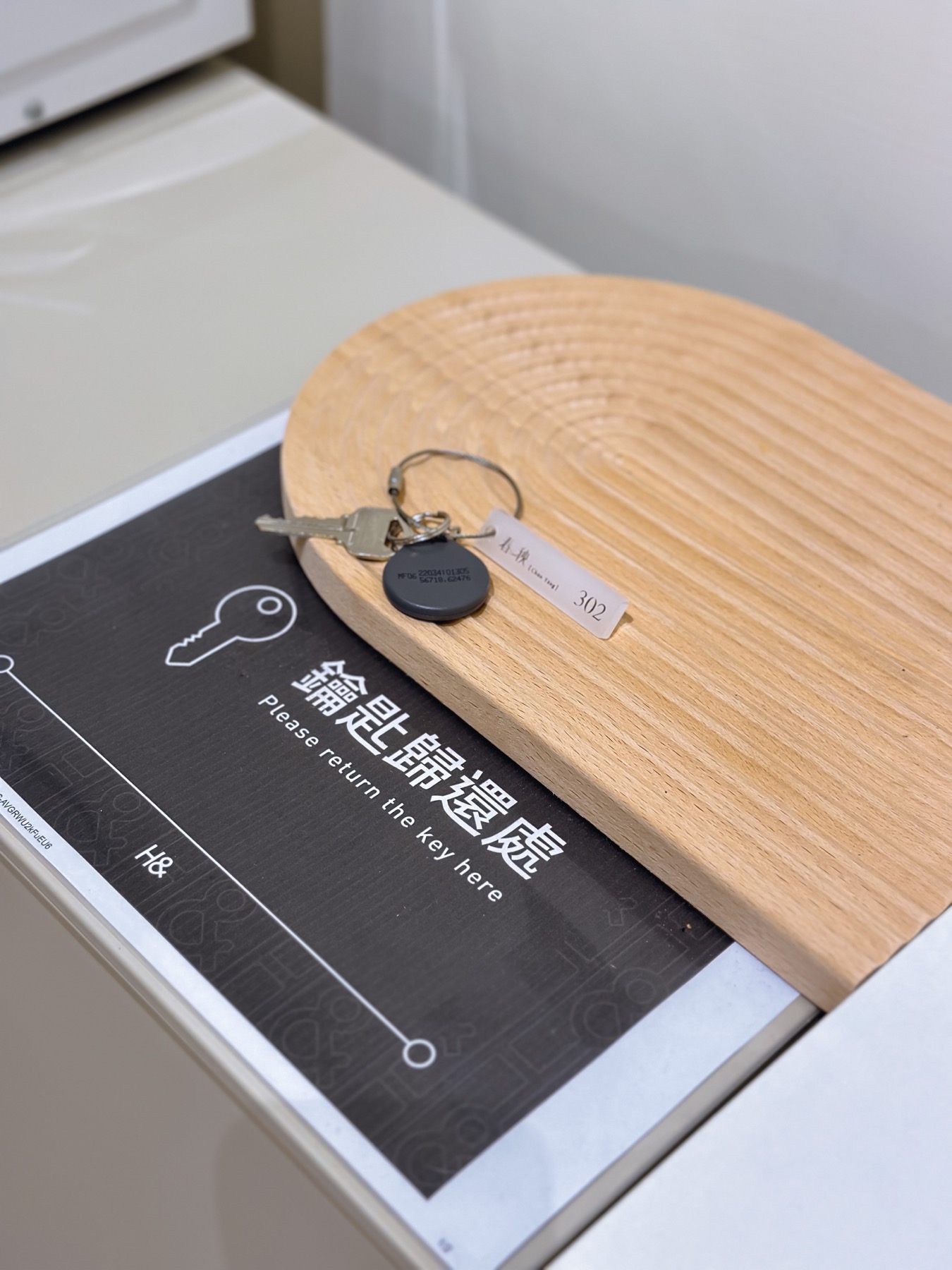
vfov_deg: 39.7
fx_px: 1760
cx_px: 476
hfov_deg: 30.3
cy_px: 635
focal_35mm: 48
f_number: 1.8
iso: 125
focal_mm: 6.86
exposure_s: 1/60
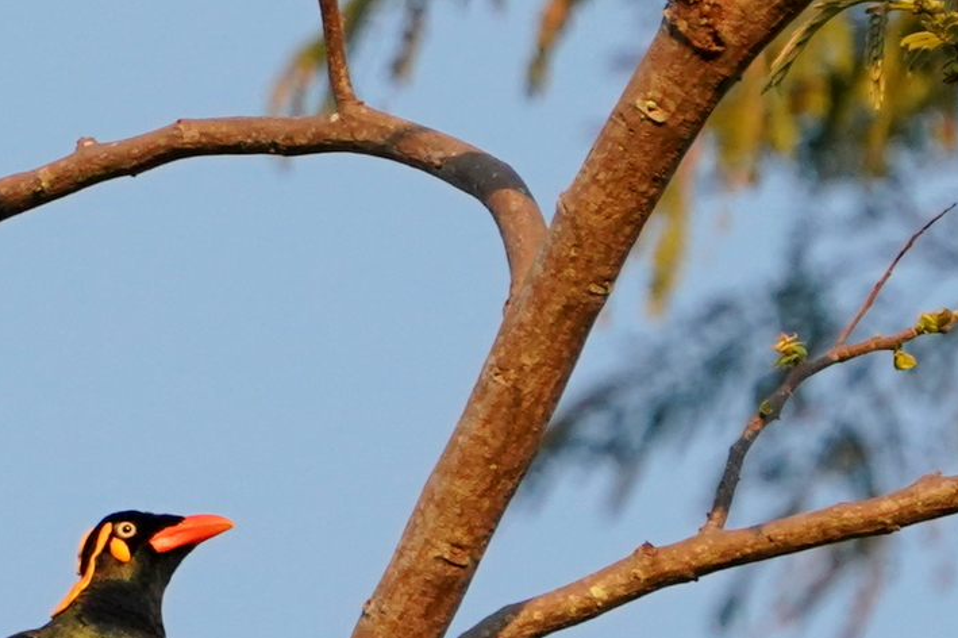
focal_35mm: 1354
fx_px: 36013
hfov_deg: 1.5
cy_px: 719
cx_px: 57
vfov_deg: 1.0
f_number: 7.1
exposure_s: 1/800
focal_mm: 600
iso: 2000
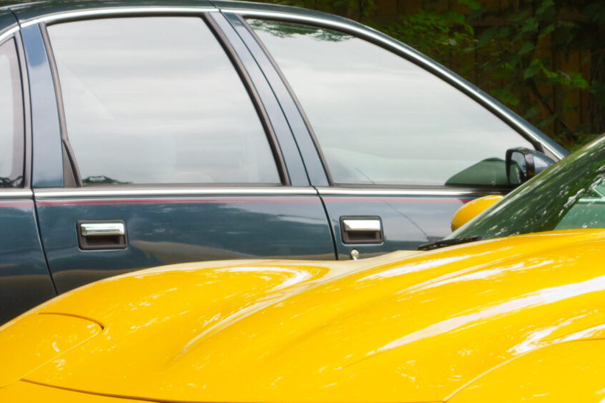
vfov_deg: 6.3
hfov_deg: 9.3
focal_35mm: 219
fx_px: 3679
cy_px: 357
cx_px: 729
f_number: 6.3
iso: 125
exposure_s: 1/80
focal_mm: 26.57
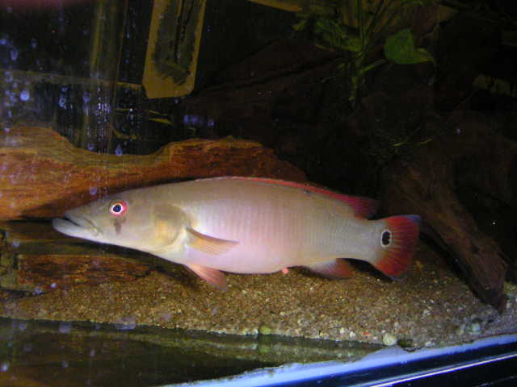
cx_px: 258
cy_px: 194
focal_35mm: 39
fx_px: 582
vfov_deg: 36.8
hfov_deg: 47.9
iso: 400
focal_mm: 5.1
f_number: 6.7
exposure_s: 1/45
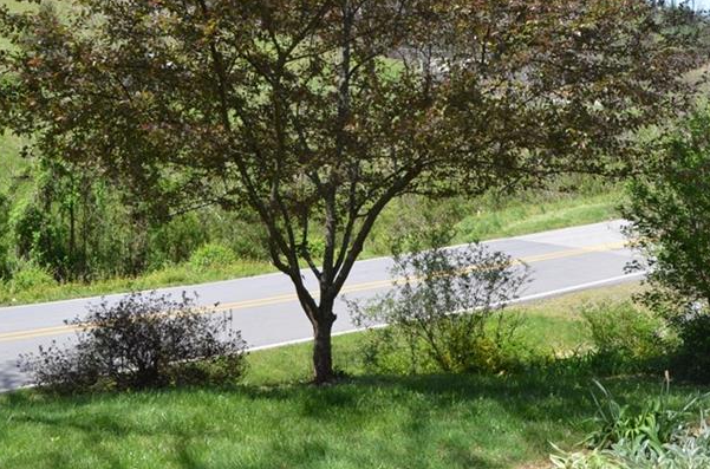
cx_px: 393
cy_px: 75
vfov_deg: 28.3
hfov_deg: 42.8
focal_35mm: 46
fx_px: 905
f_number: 7.1
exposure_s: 1/200
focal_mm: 18
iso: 200
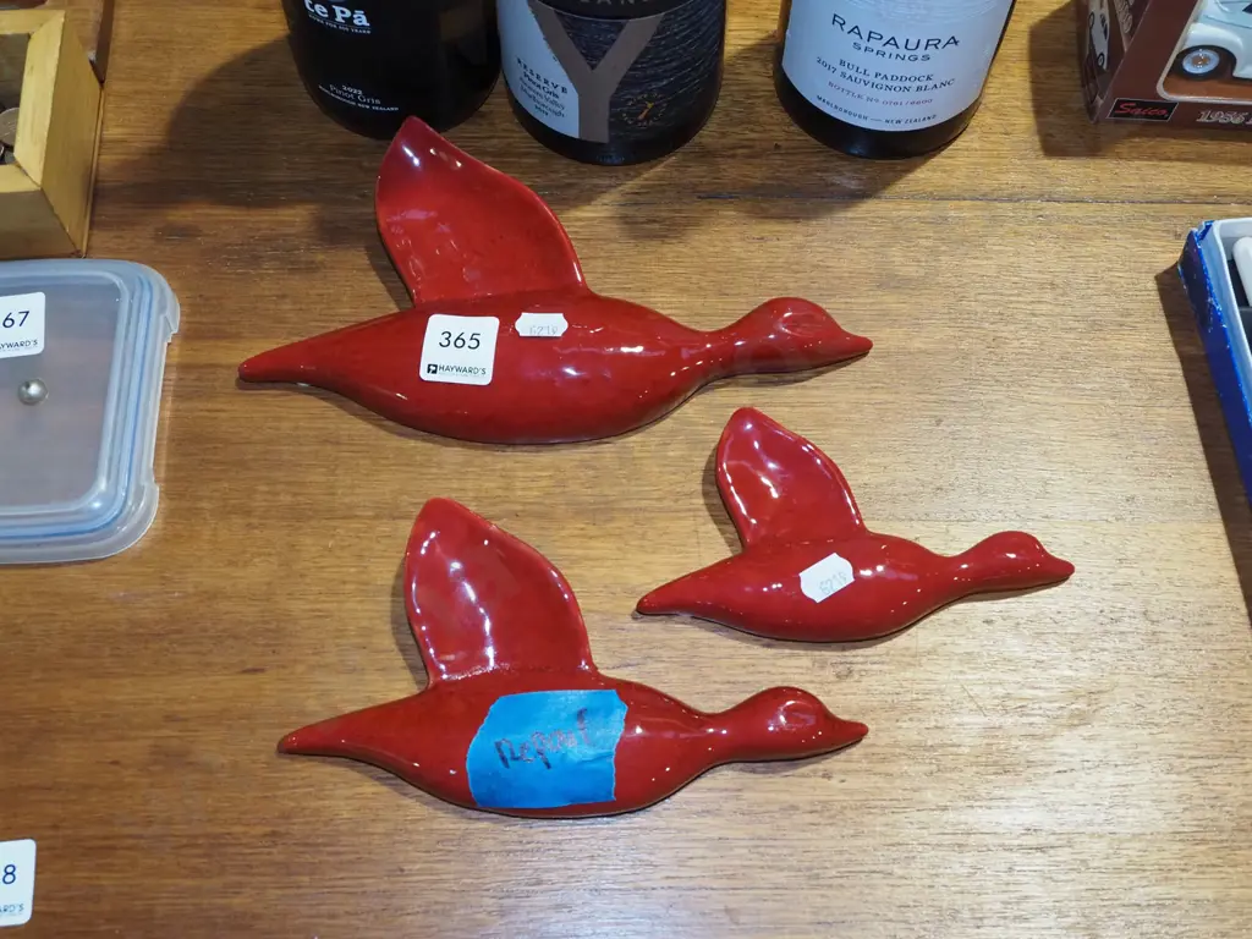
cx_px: 626
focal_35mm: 38
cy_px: 470
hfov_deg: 49.0
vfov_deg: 37.7
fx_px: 1374
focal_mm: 19
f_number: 5.6
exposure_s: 1/200
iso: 2500
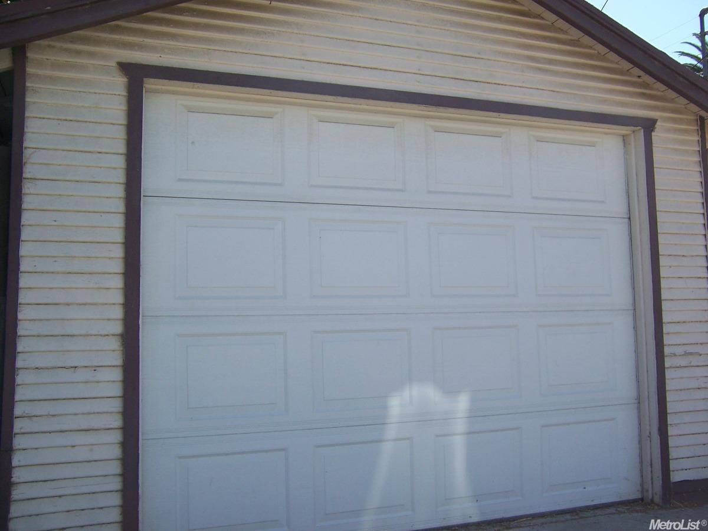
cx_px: 354
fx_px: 675
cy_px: 266
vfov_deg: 42.9
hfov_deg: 55.4
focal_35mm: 33
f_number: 3.4
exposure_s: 1/500
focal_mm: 5.5
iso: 80
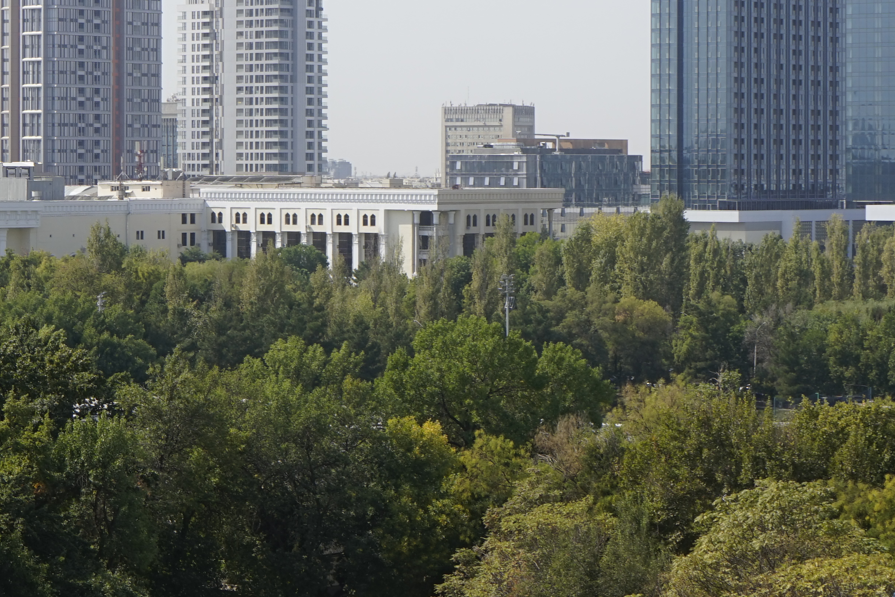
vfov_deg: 11.1
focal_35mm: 123
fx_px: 3058
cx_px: 379
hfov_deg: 16.6
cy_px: 159
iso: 100
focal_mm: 50
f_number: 11
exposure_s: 1/160
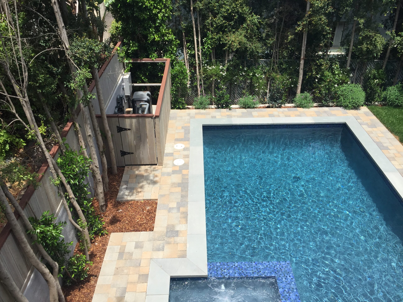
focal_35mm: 29
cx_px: 202
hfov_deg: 61.7
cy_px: 151
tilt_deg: -33.4
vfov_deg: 48.2
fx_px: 338
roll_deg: +0.2
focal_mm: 4.15
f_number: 2.2
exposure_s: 1/1364
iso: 32
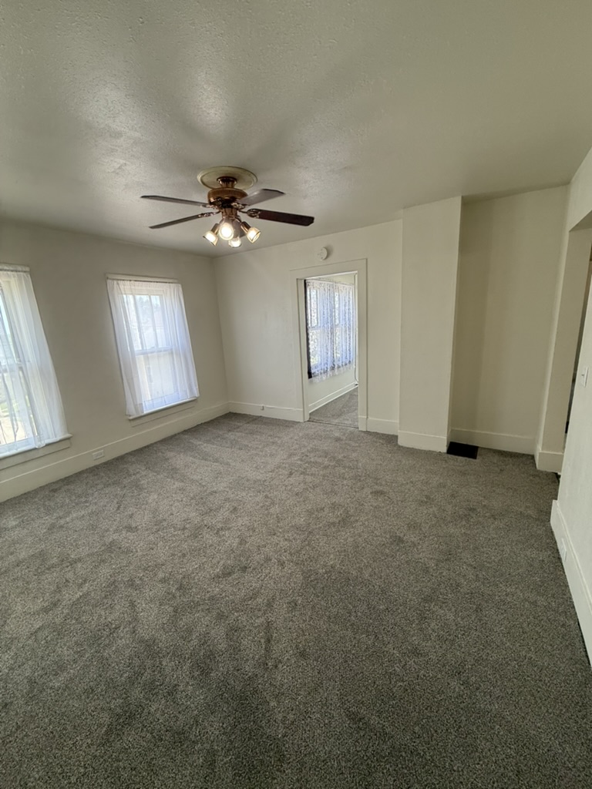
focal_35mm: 14
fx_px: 319
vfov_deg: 102.1
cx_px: 296
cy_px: 394
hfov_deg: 85.7
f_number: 2.2
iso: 80
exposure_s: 1/120
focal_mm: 2.22
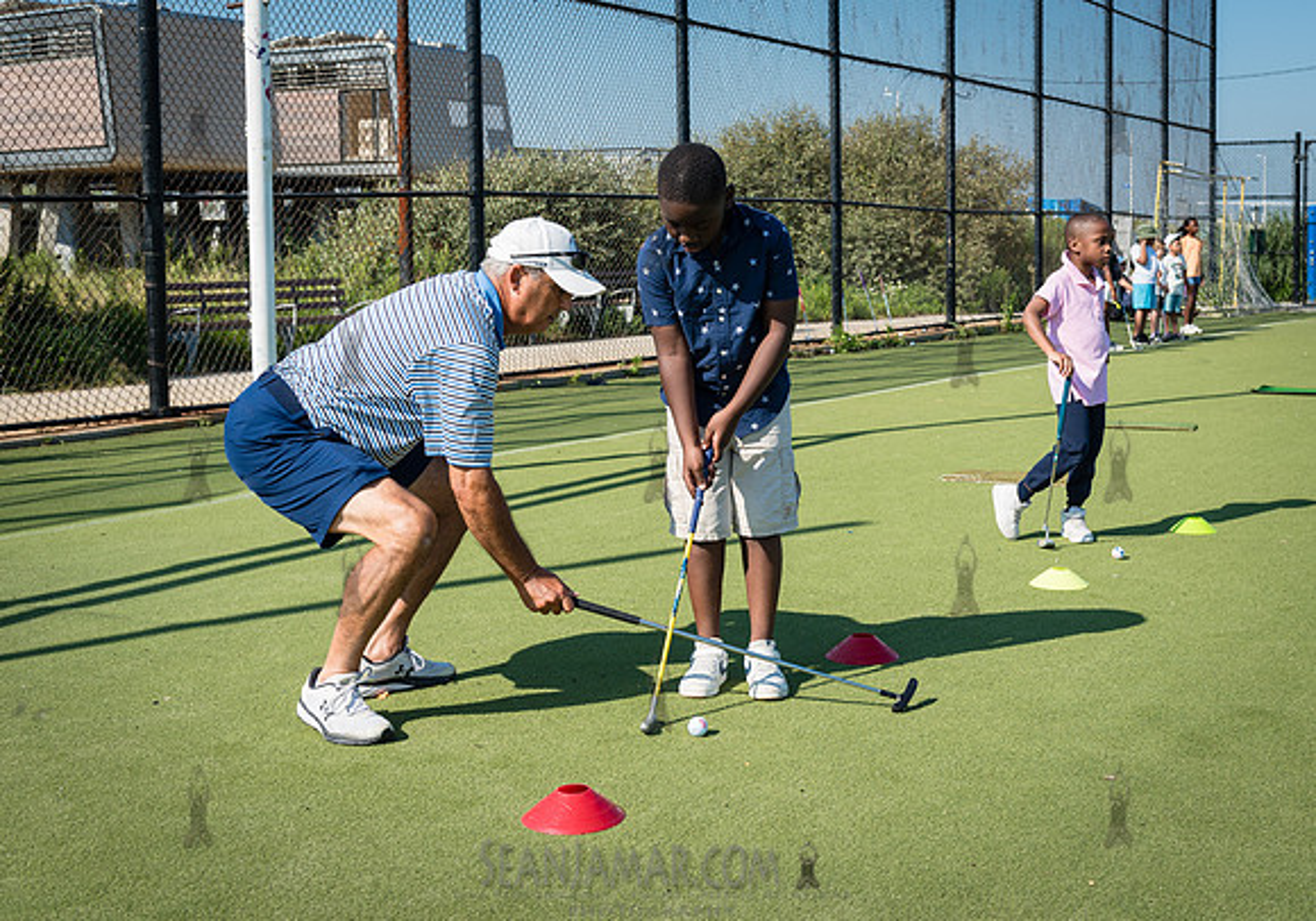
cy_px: 356
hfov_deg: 41.6
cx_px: 827
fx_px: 1719
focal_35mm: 46
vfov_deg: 29.9
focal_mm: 36
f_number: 5
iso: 100
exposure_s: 1/500
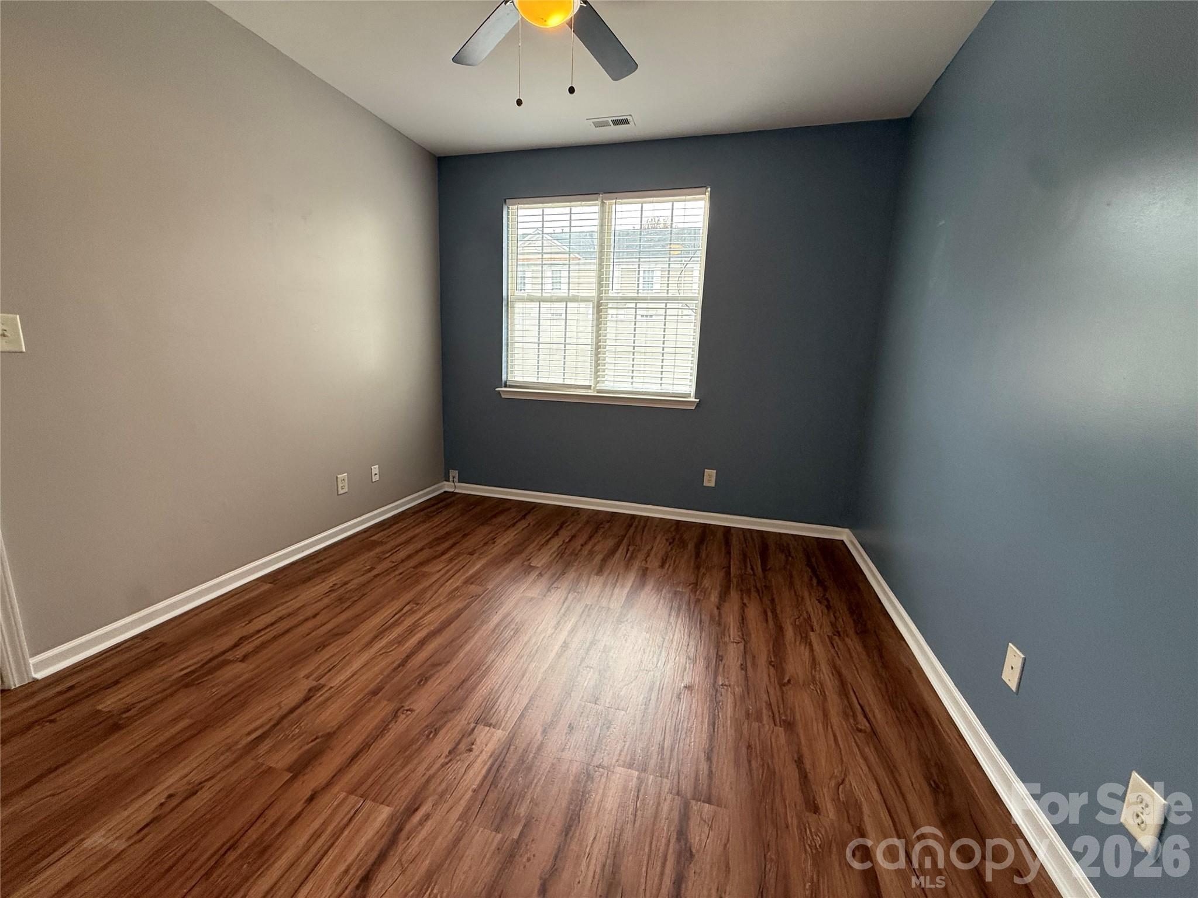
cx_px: 599
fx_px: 485
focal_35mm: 14
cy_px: 449
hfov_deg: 102.1
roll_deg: -1.5
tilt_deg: -10.9
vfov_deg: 85.7
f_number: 2.2
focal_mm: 2.22
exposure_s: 1/120
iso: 200
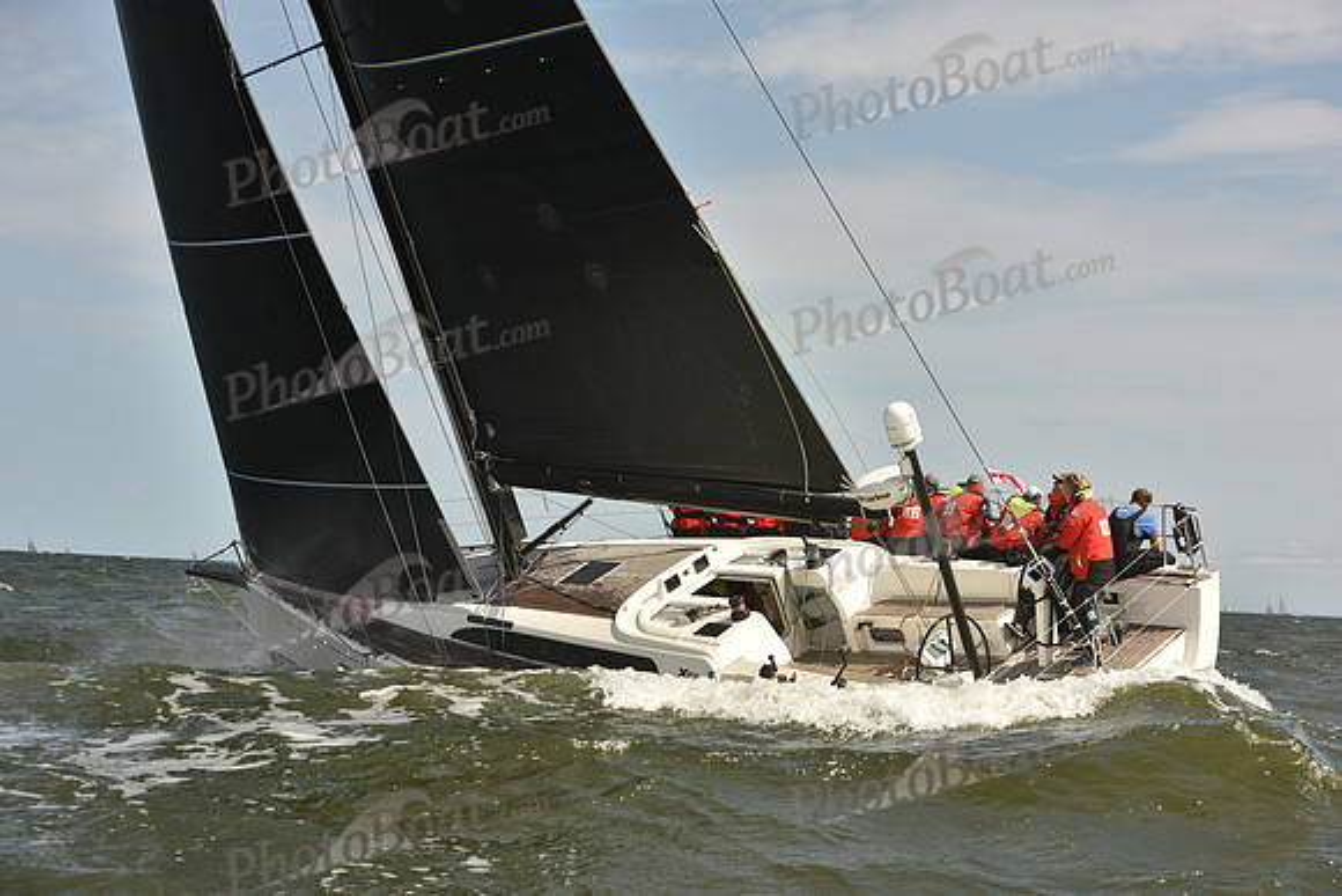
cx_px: 671
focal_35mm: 70
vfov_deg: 19.5
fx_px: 2610
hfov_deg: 28.8
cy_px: 448
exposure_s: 1/1600
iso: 320
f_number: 8
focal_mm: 70
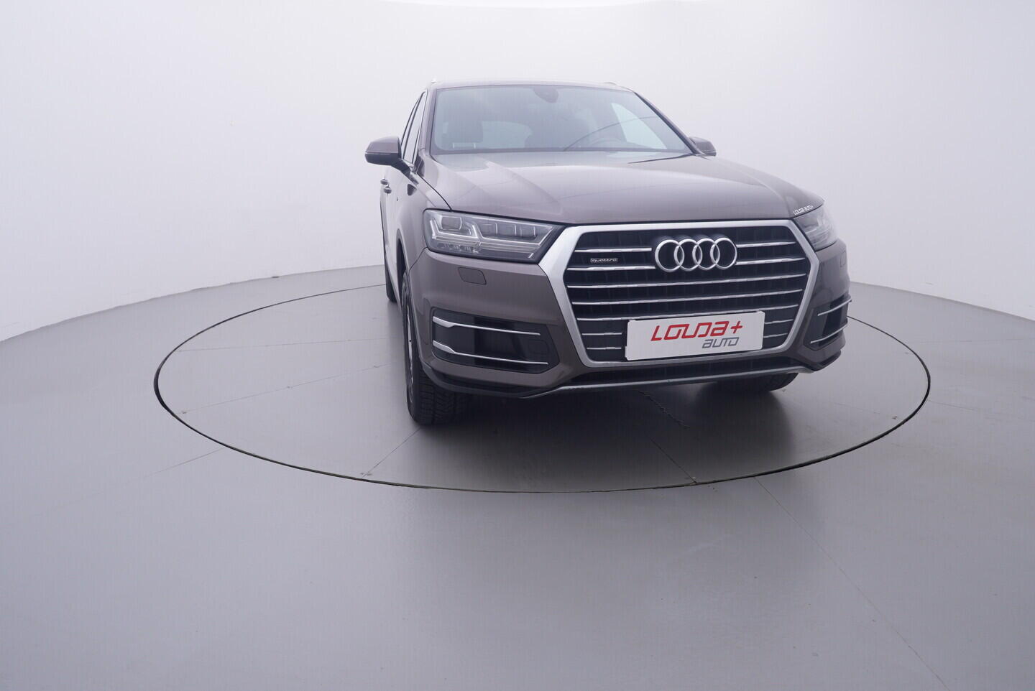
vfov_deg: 56.2
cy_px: 346
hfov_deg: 77.3
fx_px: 647
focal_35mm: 22
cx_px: 518
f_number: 5
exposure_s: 1/80
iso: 200
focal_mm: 15
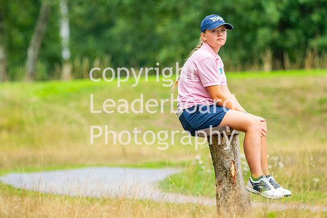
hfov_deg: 4.6
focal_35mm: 450
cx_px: 164
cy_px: 109
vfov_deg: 3.1
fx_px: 4085
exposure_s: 1/1250
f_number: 4.5
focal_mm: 300
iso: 400
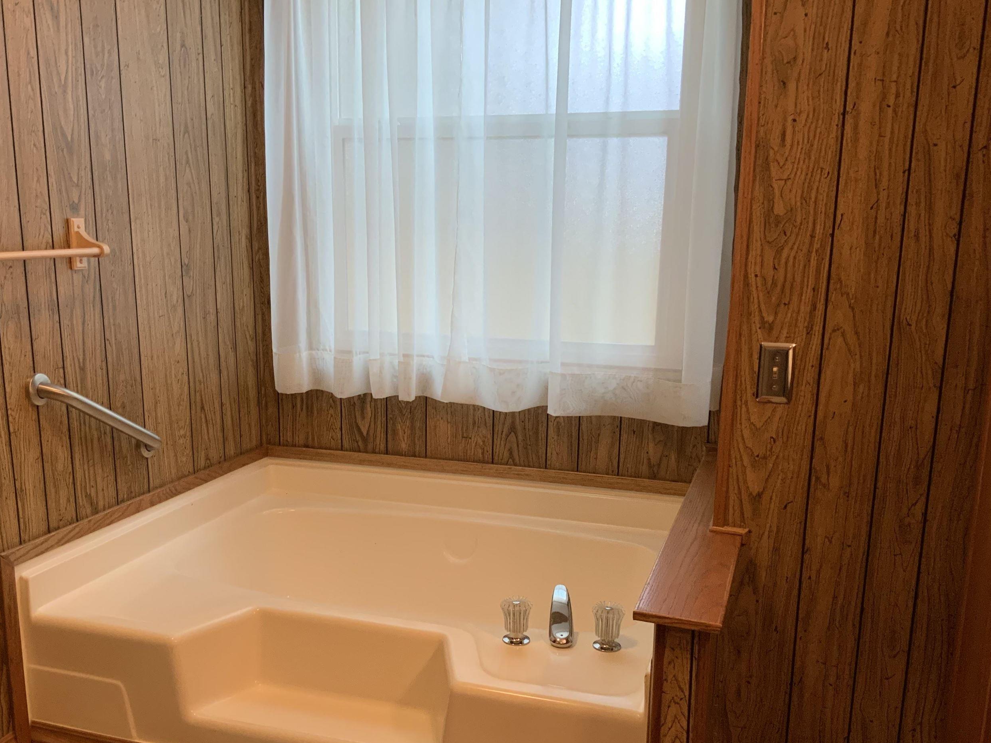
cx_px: 441
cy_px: 448
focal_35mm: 36
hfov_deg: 51.3
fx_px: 1031
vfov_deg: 39.5
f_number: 1.8
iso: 125
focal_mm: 3
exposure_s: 1/60
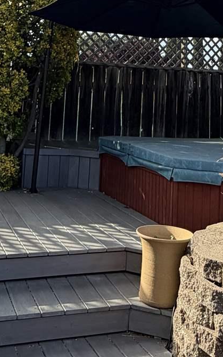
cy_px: 51
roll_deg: -1.9
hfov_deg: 25.4
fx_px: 496
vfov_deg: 37.5
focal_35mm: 51
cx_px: 108
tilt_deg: +5.7
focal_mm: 2.22
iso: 40
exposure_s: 1/602
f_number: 2.2
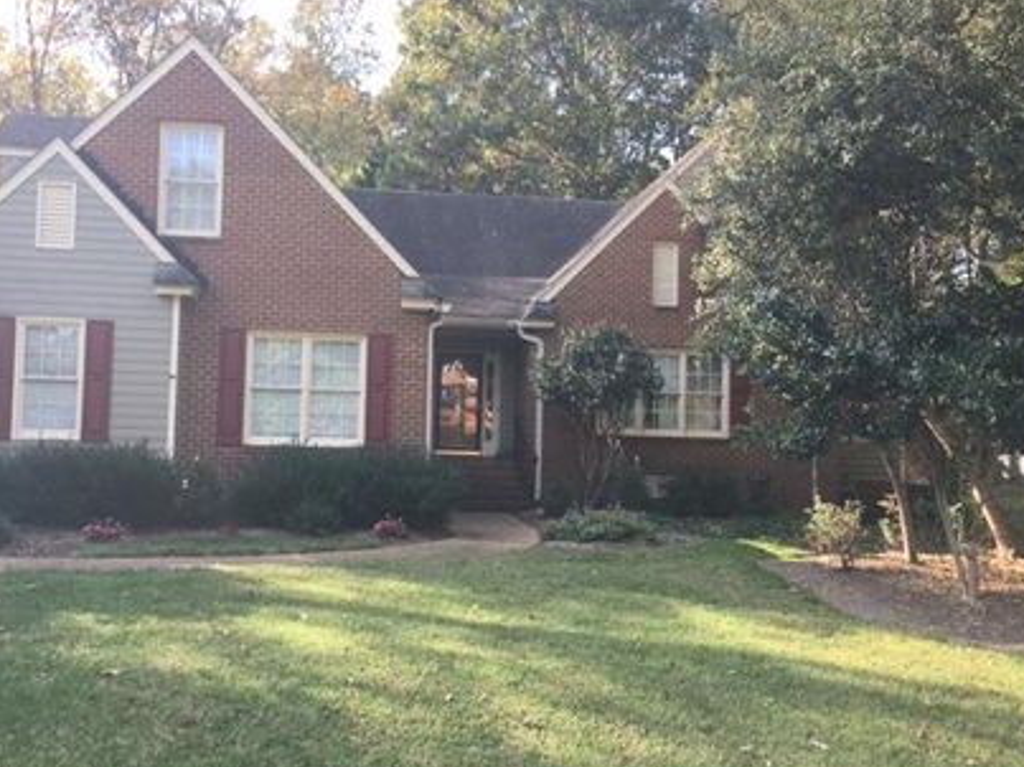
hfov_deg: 51.3
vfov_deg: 39.6
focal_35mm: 36
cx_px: 468
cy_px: 387
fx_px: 1065
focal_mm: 4.15
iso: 25
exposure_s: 1/250
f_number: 2.2
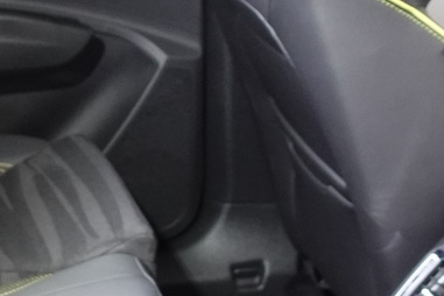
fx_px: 1258
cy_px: 400
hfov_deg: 19.6
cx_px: 31
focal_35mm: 102
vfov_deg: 12.9
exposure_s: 1/15
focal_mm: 9.4
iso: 800
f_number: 1.8
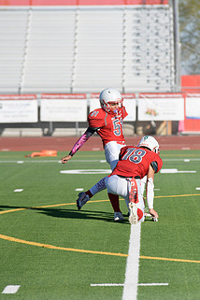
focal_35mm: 280
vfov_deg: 7.4
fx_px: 2333
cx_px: 135
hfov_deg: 4.9
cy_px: 162
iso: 500
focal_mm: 200
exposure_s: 1/5000
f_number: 5
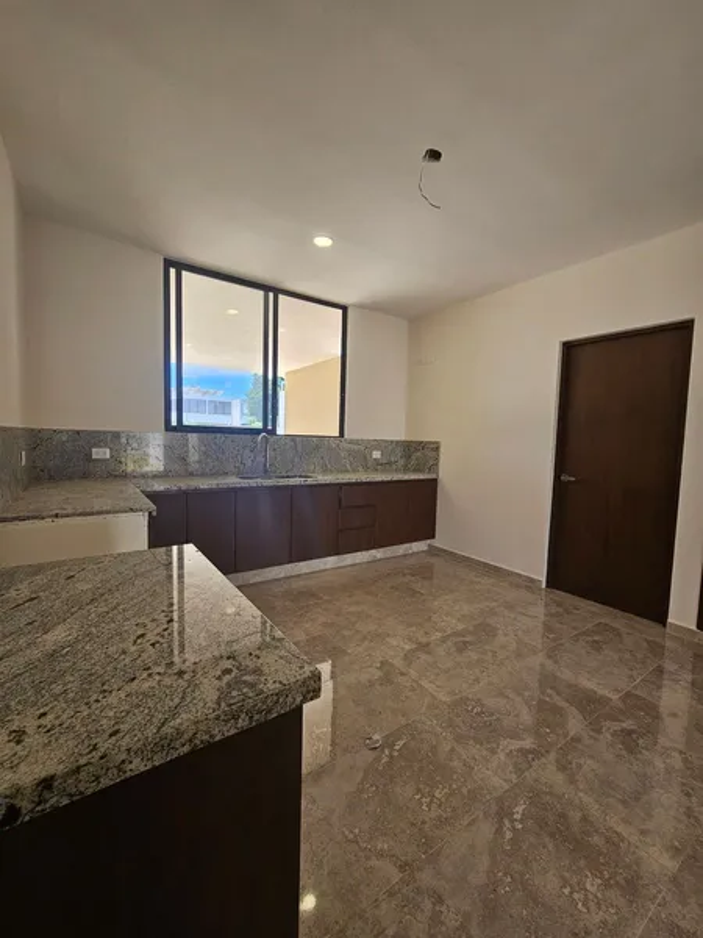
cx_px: 352
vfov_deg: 106.2
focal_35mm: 13
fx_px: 352
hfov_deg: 89.9
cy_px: 469
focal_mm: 2.2
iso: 100
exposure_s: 1/359
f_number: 2.2
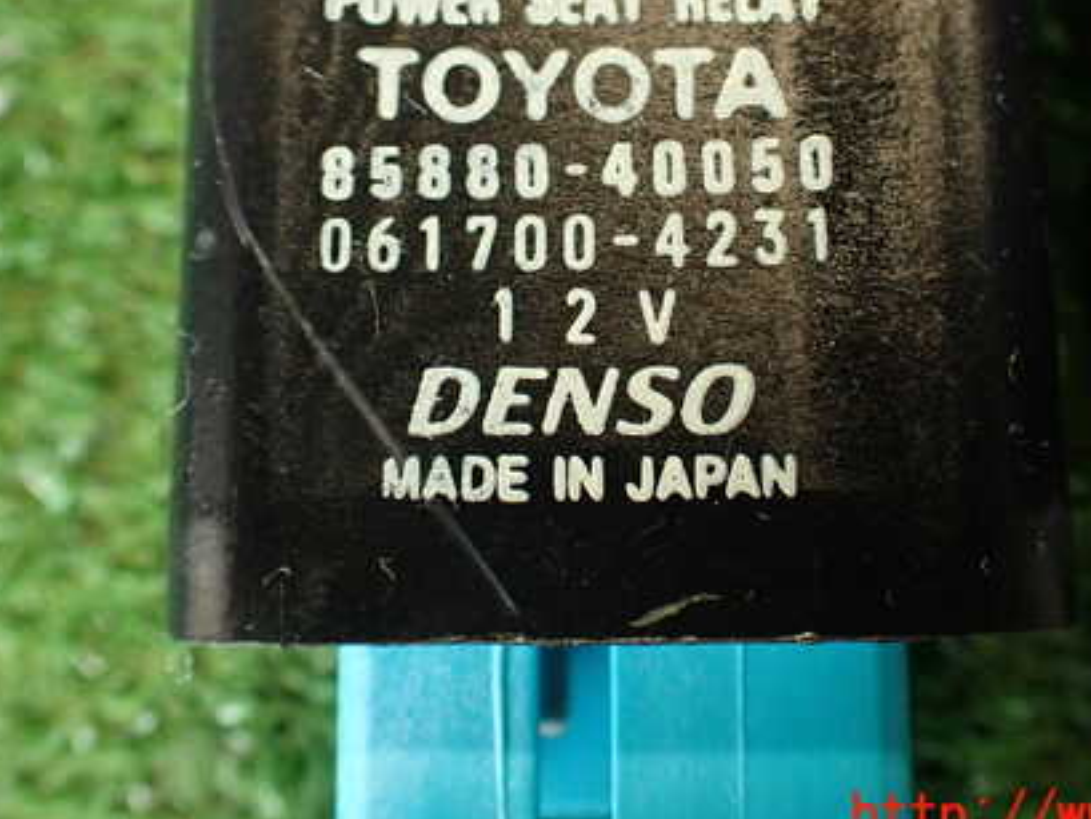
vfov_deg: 32.5
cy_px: 251
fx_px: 1387
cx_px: 654
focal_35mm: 44
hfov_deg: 42.7
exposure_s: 1/30
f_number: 2.3
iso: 250
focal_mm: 5.4
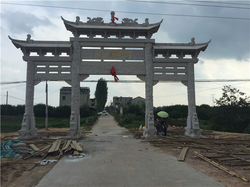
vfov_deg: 48.2
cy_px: 94
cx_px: 125
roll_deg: -2.0
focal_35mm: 29
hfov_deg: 61.7
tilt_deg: +4.2
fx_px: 209
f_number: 2.2
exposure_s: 1/1883
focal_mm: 4.15
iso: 32
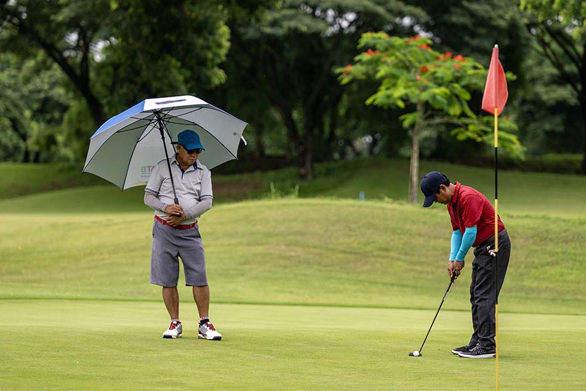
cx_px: 304
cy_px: 202
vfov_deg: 8.9
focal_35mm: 154
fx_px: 2507
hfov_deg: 13.3
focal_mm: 145
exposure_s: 1/3200
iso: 280
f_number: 2.8
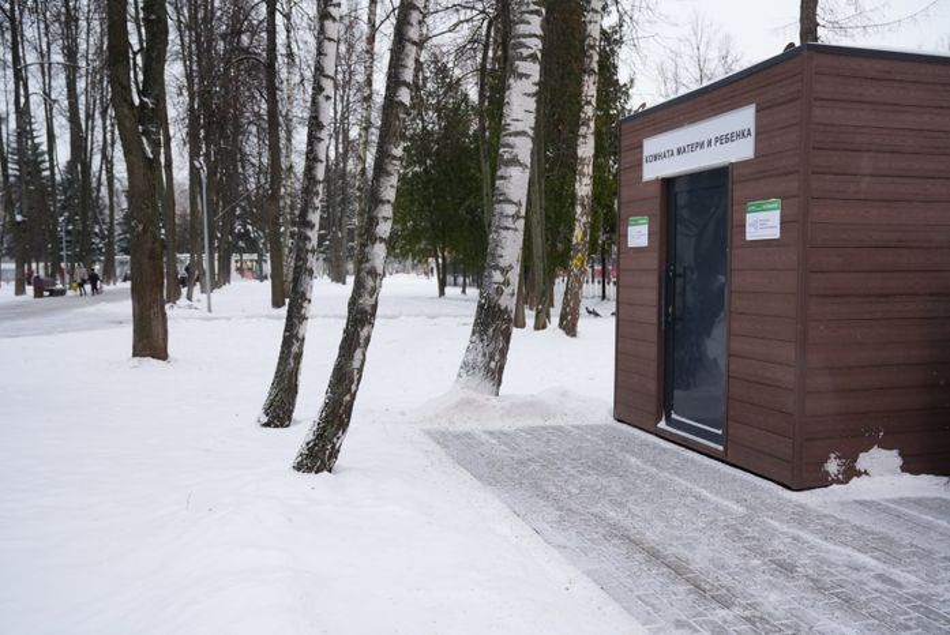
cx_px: 475
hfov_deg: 61.9
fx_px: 792
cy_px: 318
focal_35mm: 30
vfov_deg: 43.7
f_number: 4.5
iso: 800
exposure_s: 1/500
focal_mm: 30
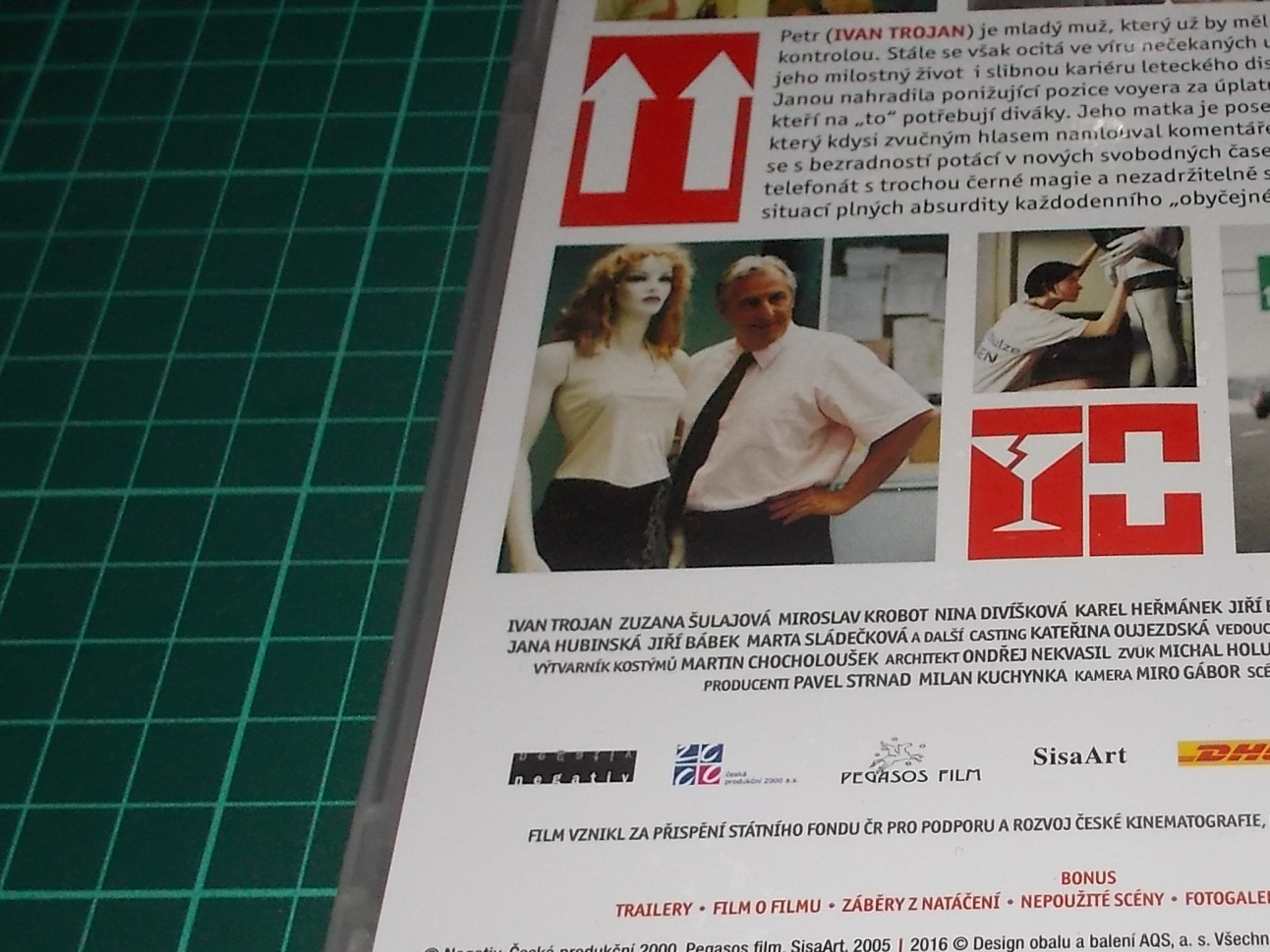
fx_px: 1871
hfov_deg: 35.7
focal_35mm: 51
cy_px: 631
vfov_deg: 28.4
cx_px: 1093
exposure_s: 1/30
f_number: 3.3
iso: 200
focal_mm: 4.1
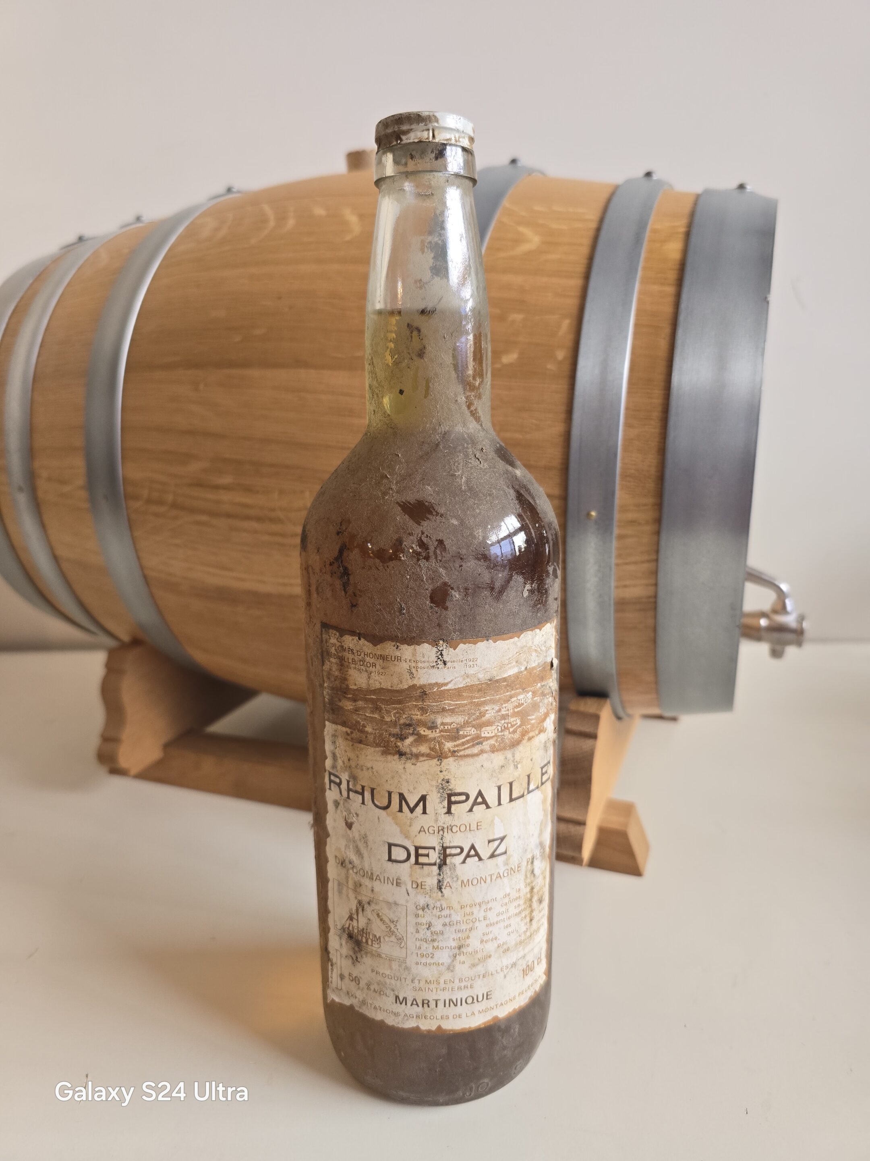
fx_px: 771
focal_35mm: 23
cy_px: 580
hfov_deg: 58.9
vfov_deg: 73.9
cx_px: 435
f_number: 1.7
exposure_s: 1/100
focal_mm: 6.3
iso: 200
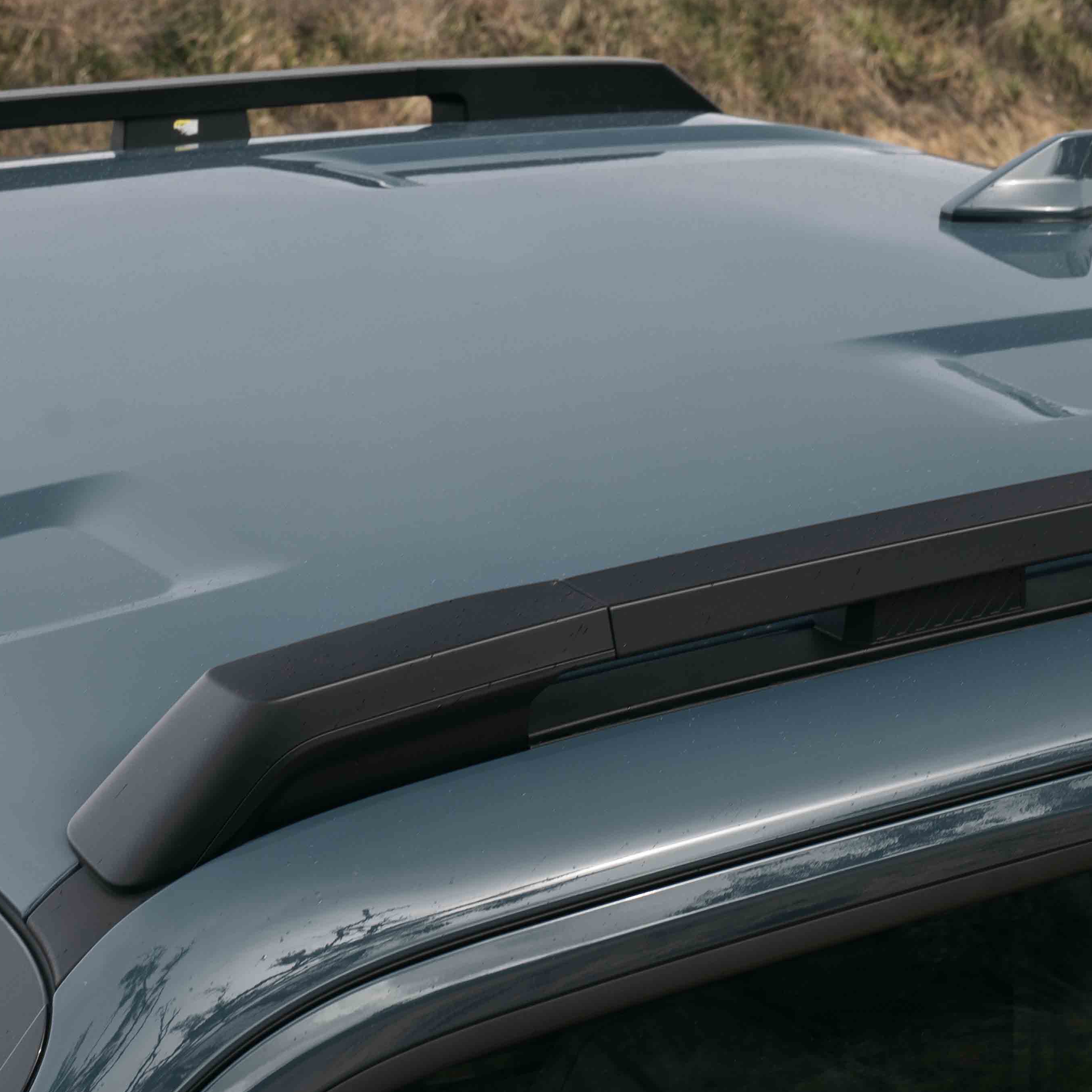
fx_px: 3462
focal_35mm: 97
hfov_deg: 17.9
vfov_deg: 17.9
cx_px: 462
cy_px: 534
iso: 100
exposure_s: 1/40
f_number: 8
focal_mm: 44
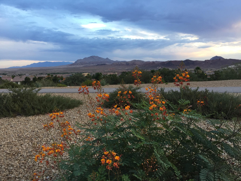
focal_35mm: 29
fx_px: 202
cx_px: 120
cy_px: 90
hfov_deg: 61.7
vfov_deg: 48.2
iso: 32
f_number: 2.2
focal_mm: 4.15
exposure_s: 1/60
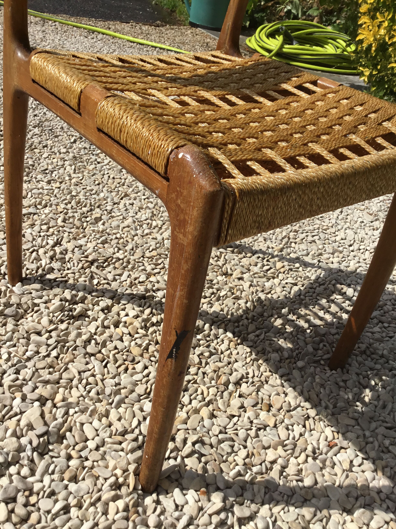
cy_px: 264
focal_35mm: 31
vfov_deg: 58.4
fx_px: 473
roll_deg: -9.7
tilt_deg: -34.5
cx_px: 198
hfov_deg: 45.4
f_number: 2.4
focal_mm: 3.3
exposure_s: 1/2262
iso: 25
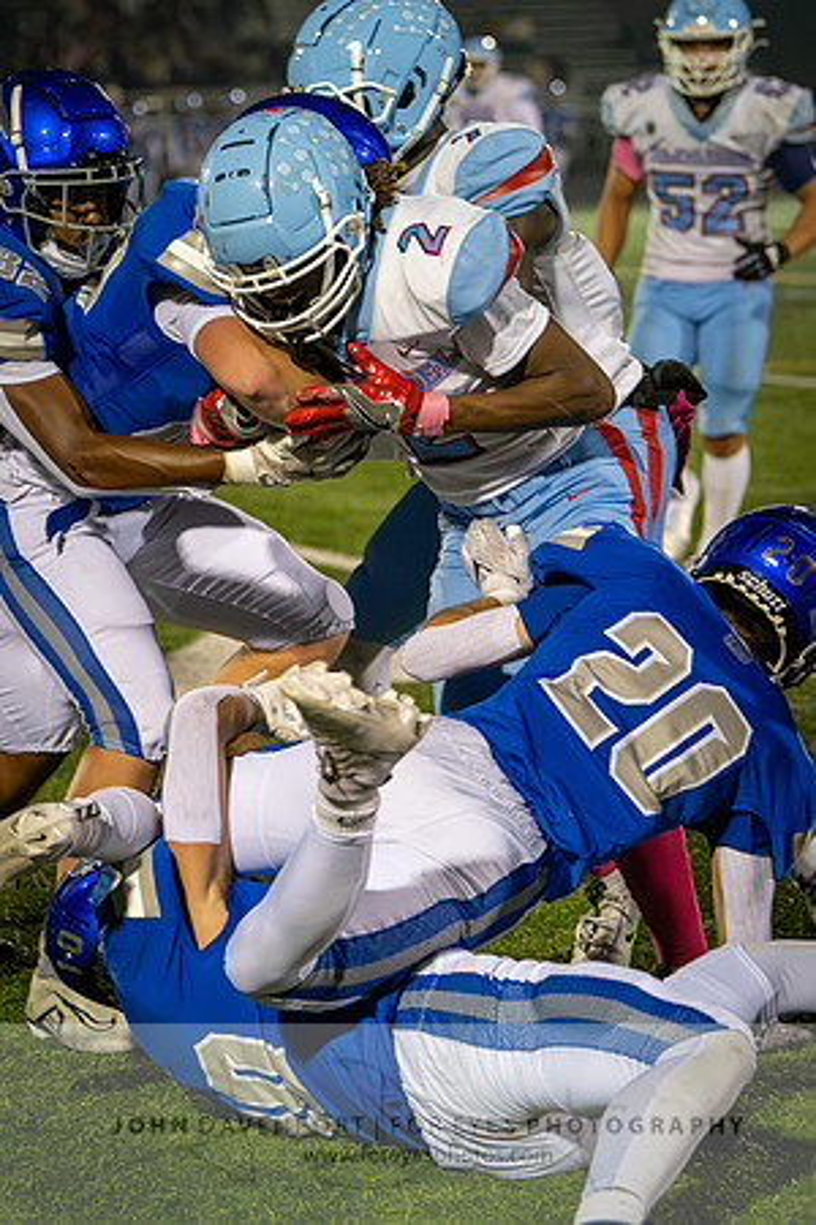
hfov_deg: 10.2
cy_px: 582
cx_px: 193
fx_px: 4554
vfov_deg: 15.3
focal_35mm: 134
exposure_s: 1/1000
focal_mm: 85
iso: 8000
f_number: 2.8
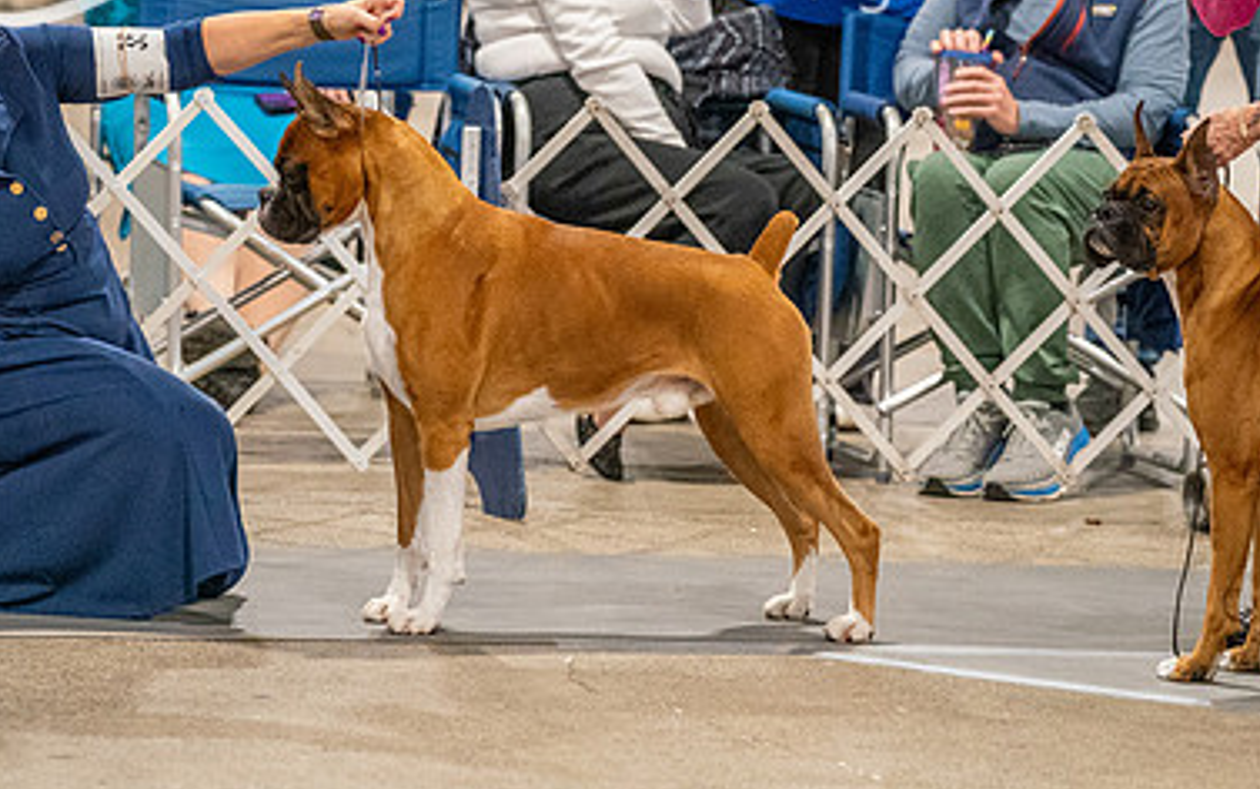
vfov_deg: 4.9
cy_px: 97
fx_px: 9276
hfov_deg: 7.8
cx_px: 480
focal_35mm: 270
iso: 6400
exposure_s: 1/250
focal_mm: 148
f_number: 3.5
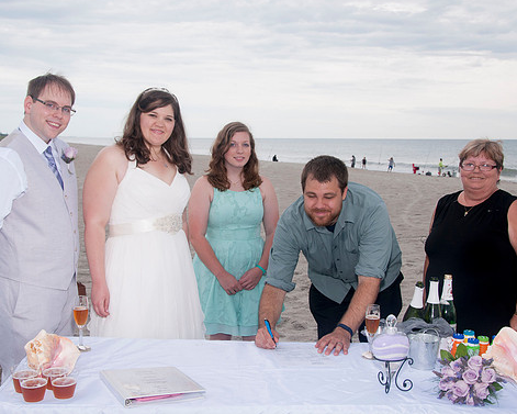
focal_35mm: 45
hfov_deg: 41.1
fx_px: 689
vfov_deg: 33.4
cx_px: 248
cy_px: 207
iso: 100
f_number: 7.1
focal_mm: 26
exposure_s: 1/250
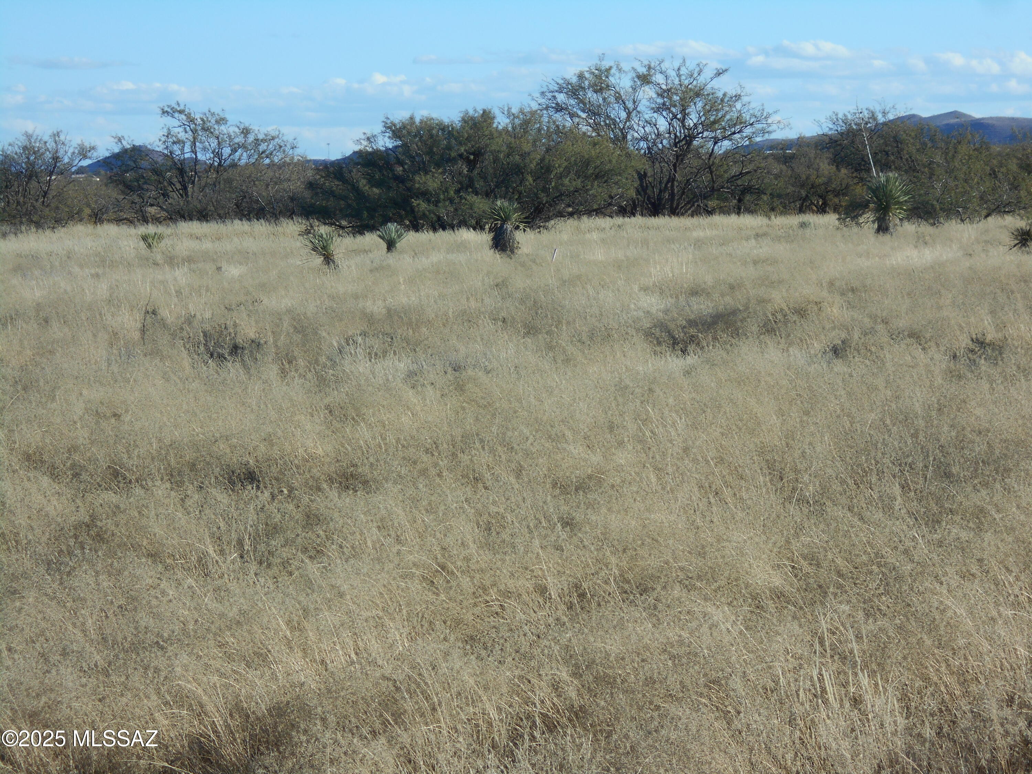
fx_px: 3876
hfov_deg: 15.2
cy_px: 387
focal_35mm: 130
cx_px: 516
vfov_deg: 11.4
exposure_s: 1/320
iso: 80
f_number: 6.5
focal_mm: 23
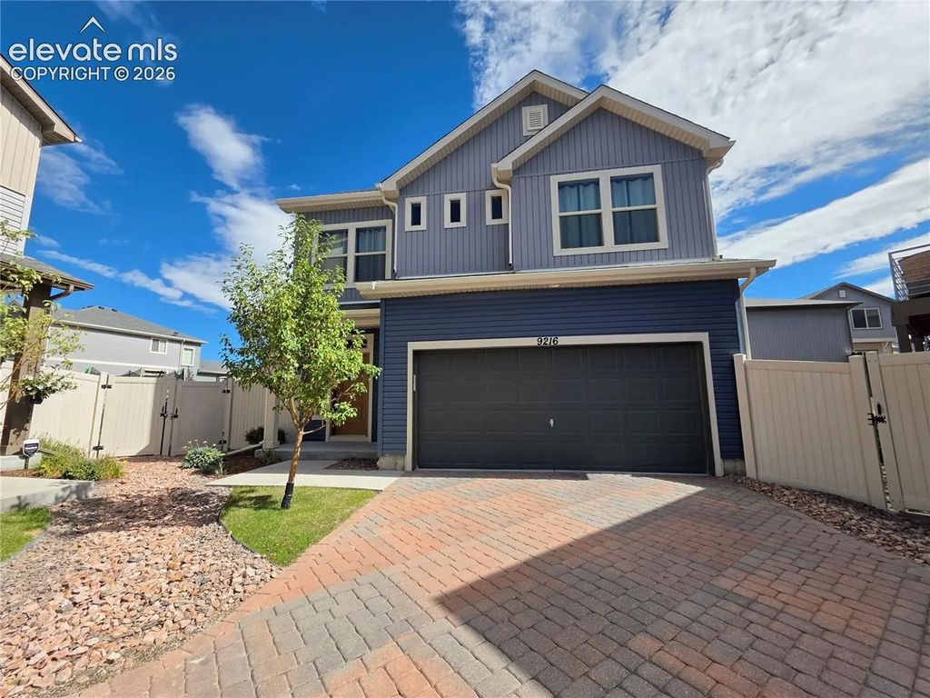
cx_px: 465
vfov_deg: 89.9
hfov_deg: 106.2
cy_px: 349
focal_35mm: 13
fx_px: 349
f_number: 1.9
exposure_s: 1/2404
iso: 40
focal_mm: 2.2
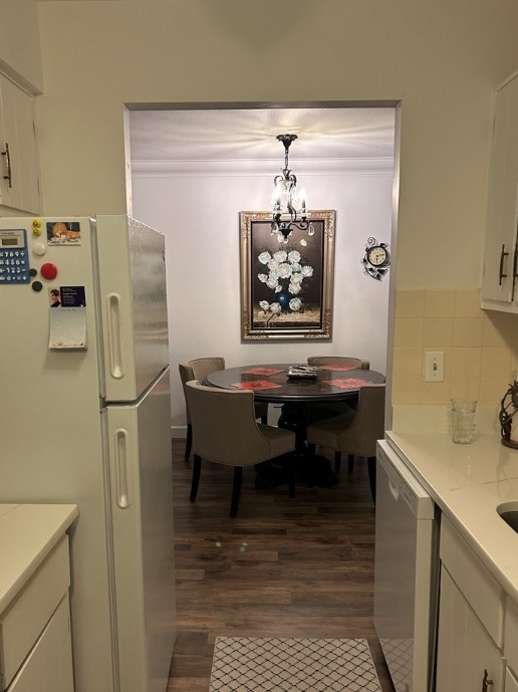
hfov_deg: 48.2
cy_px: 372
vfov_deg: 61.6
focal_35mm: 29
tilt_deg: -6.4
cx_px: 248
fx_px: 579
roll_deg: +1.8
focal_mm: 5.7
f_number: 1.5
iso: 200
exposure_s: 1/60
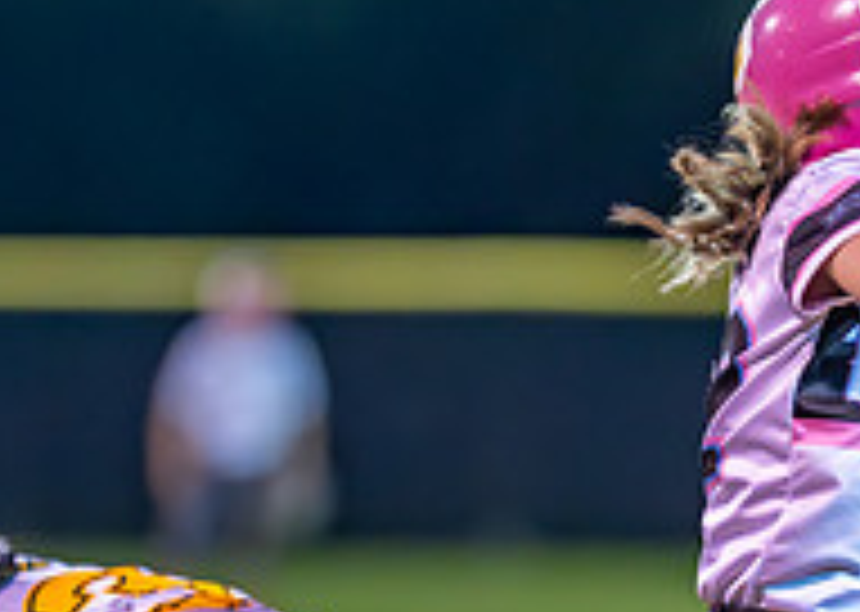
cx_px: 838
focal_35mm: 482
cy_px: 711
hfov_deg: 4.2
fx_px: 11760
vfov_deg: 3.0
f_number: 1.8
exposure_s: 1/1600
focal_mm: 135
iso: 6400
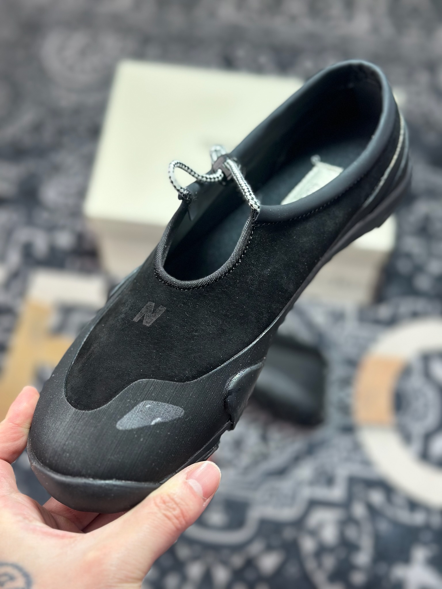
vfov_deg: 39.7
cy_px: 294
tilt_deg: -56.9
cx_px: 221
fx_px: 817
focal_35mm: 48
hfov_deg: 30.3
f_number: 1.78
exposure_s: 1/414
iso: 80
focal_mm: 6.86
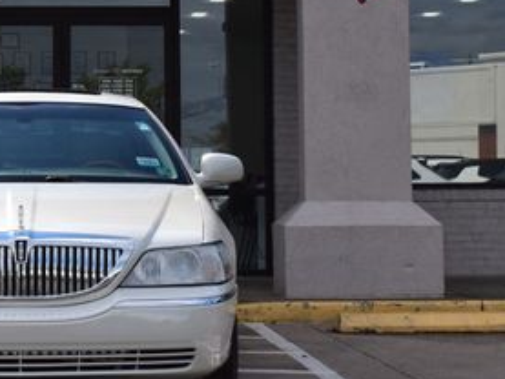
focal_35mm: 120
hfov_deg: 16.2
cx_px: 60
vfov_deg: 12.3
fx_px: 1751
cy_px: 75
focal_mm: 36
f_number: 11
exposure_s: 1/500
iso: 360
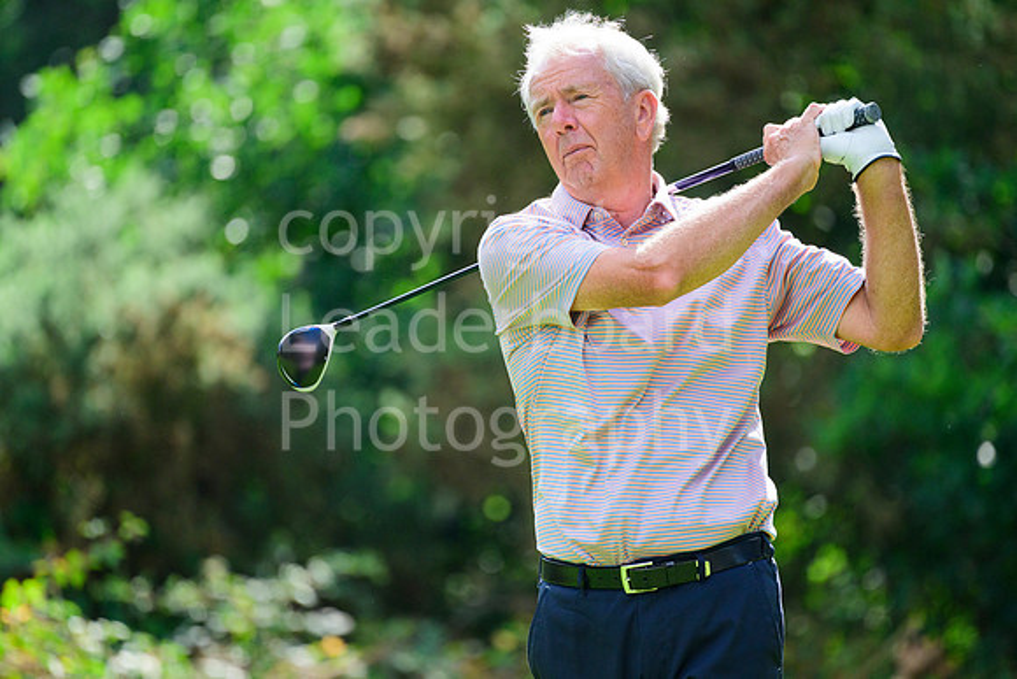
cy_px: 340
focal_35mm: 400
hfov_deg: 5.2
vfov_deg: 3.4
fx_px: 11302
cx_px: 508
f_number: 5.6
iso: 1250
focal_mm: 400
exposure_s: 1/2000
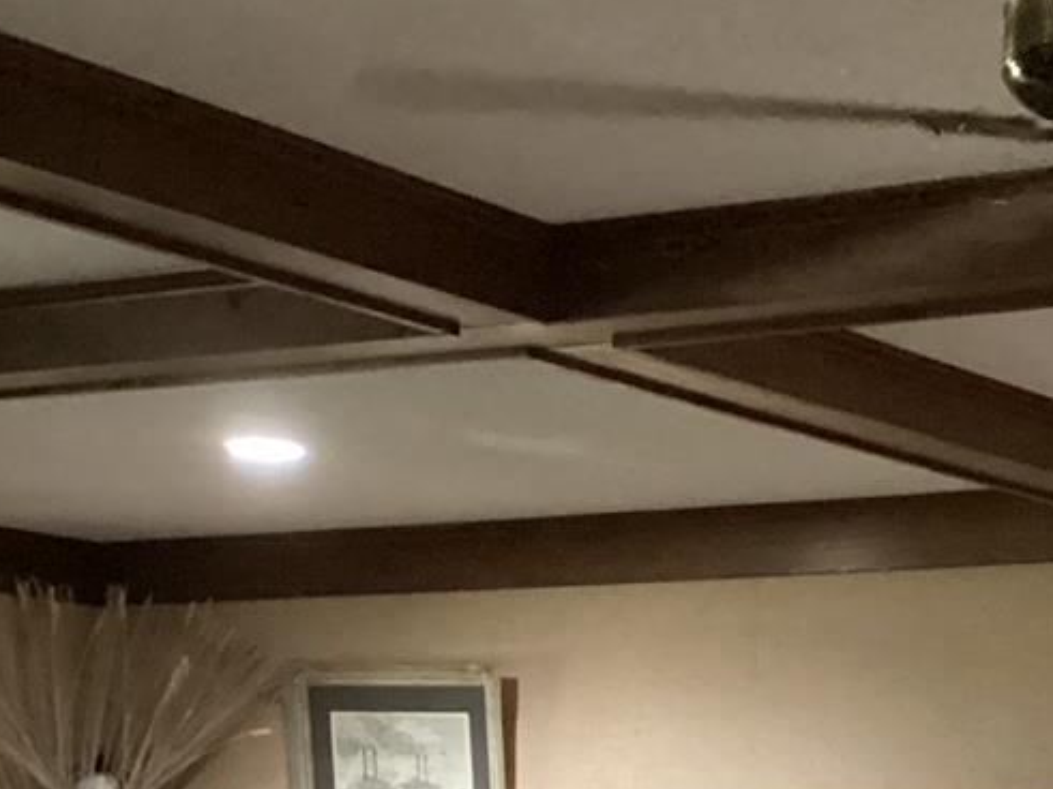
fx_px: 3132
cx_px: 1064
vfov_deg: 13.5
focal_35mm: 103
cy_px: 1192
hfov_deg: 18.6
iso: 640
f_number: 2.4
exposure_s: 1/24
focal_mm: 3.3
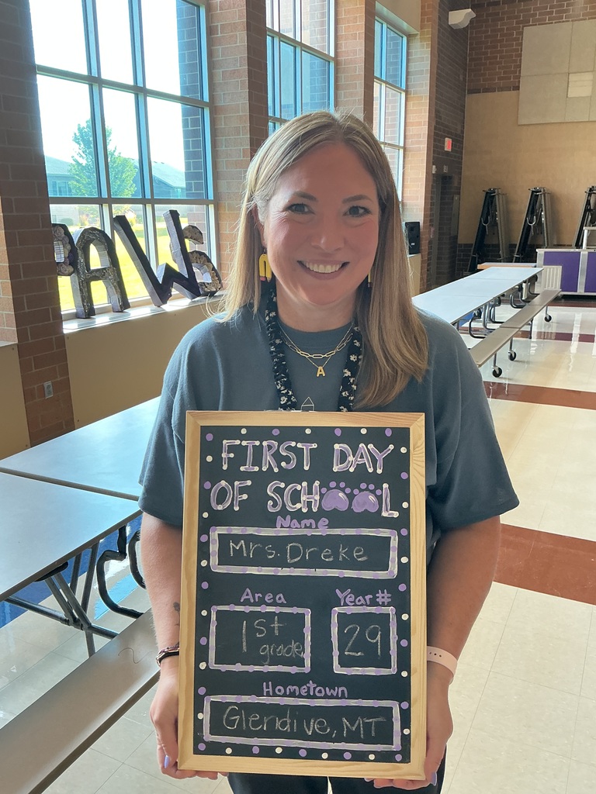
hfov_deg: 48.2
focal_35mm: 29
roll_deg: +0.5
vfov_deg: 61.7
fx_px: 666
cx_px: 298
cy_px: 397
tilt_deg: -15.7
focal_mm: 3
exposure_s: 1/60
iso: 80
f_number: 1.8
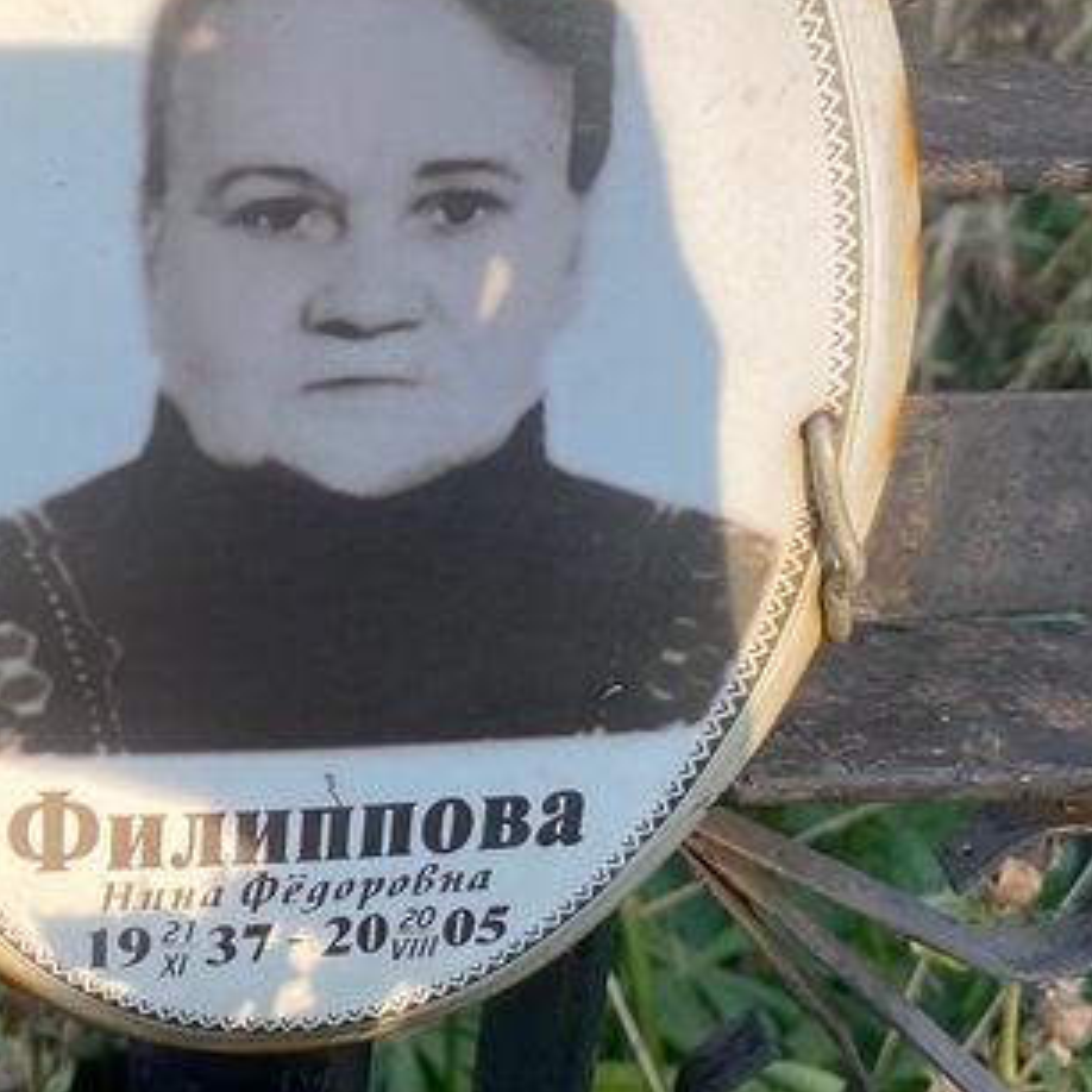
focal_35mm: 60
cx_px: 211
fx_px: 2141
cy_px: 400
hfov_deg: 28.0
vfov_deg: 28.5
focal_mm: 4.25
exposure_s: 1/588
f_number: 1.8
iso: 32
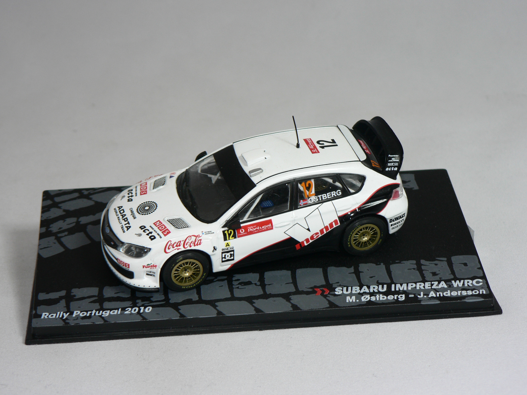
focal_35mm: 93
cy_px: 198
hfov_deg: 21.1
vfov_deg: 15.9
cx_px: 264
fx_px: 1416
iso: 80
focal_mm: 15.5
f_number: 3.2
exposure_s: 1/60
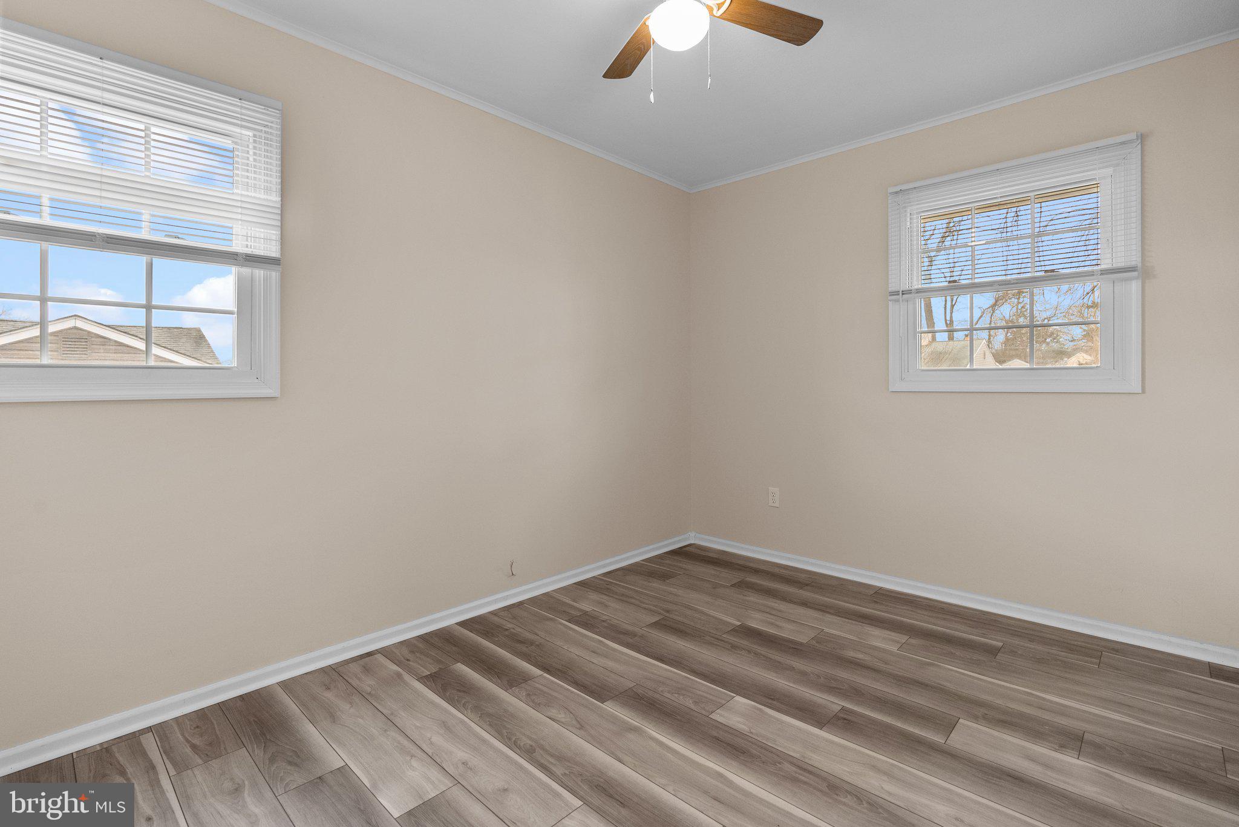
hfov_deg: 96.7
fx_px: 551
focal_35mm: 16
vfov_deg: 73.8
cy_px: 414
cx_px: 620
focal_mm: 16
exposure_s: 1/15
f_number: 8
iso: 1250
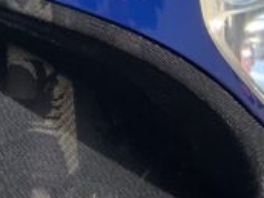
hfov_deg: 10.7
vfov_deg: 8.2
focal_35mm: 173
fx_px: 1319
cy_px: -169
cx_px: -218
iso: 16
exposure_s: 1/869
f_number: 1.8
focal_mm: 3
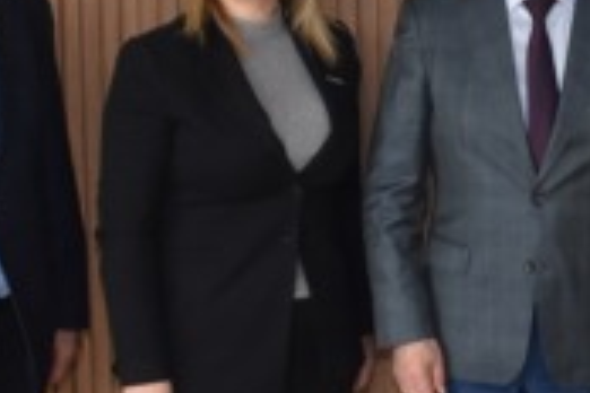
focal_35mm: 144
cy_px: 132
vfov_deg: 9.5
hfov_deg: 14.0
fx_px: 2360
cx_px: 634
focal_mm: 18
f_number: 4
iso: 1000
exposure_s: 1/60
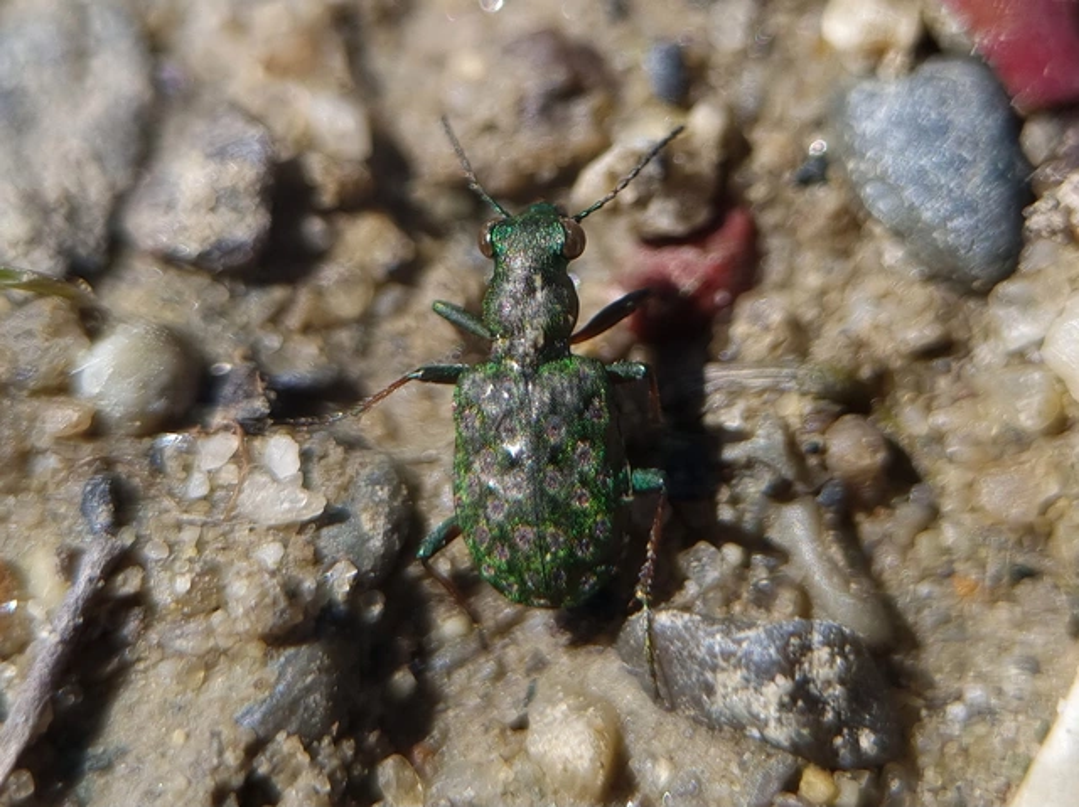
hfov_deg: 67.3
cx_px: 540
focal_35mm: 26
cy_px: 404
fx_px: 810
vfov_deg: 53.0
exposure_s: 1/1667
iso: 50
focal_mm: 5.4
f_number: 1.8
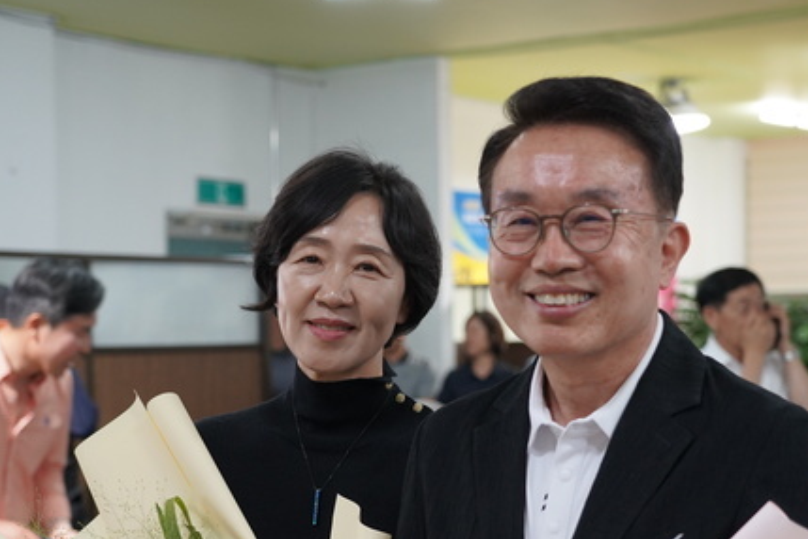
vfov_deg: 17.2
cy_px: 368
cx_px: 433
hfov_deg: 25.7
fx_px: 1773
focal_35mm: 79
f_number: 4
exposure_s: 1/160
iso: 1600
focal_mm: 54
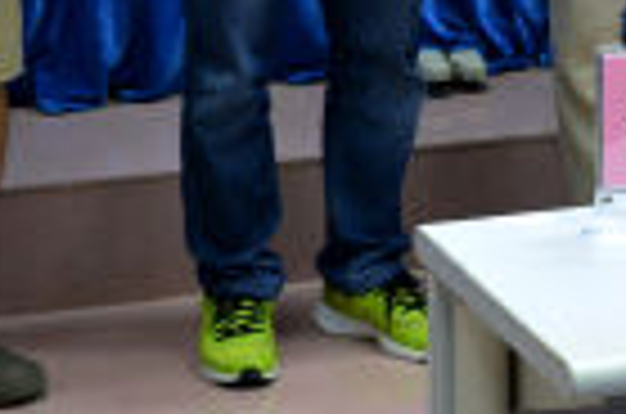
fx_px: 3156
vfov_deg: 7.2
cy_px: -439
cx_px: 649
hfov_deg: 11.2
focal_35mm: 182
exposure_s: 1/30
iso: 1400
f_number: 3.8
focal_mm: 21
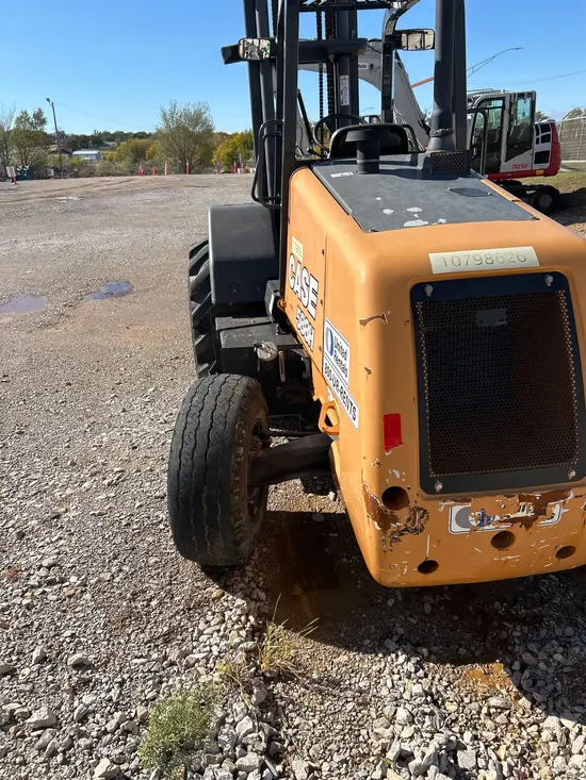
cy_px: 390
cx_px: 293
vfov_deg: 67.3
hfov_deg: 53.1
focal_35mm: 26
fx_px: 587
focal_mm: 5.7
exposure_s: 1/3165
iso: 50
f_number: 1.5
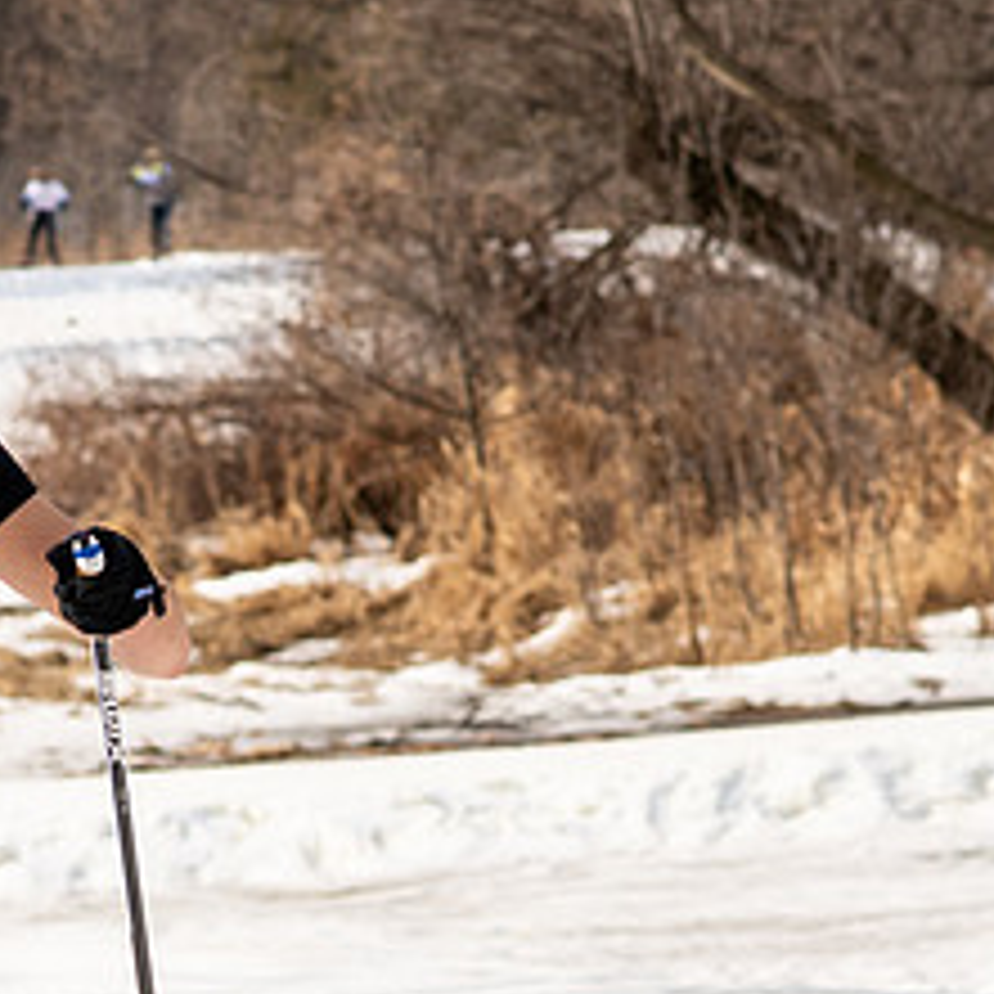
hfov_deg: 5.2
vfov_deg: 5.2
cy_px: 944
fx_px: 10851
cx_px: 117
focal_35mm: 334
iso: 400
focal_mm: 85
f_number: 6.3
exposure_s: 1/2000
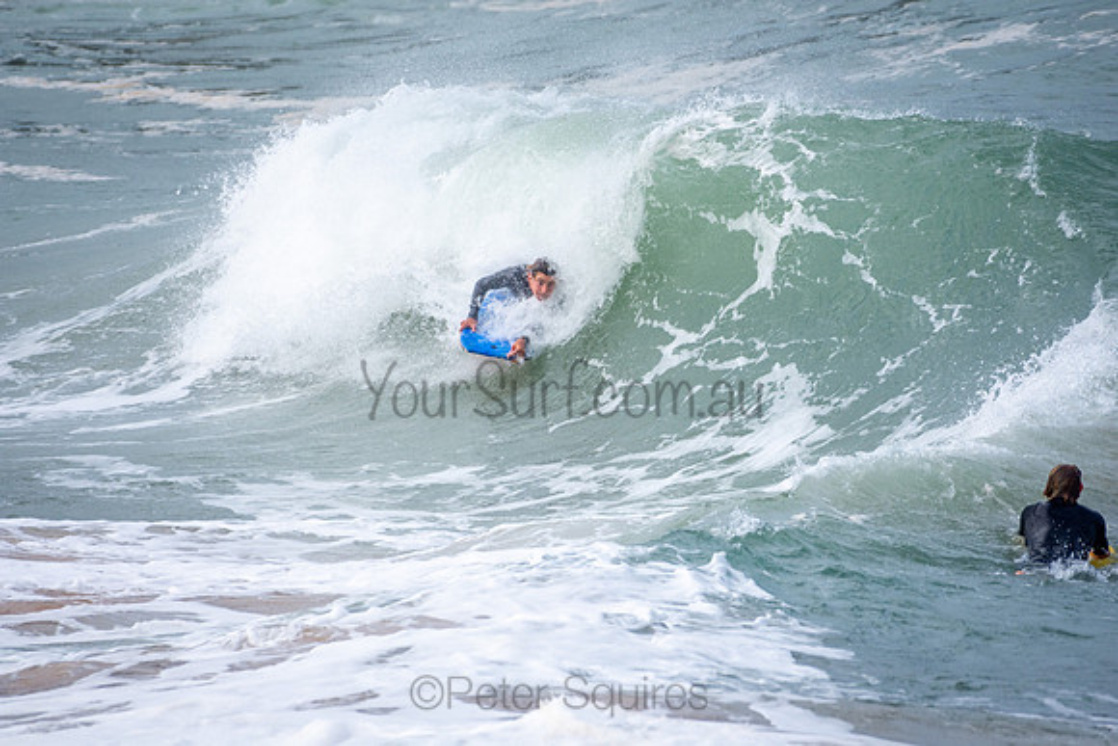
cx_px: 559
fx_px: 23296
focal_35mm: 750
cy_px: 373
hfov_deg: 2.7
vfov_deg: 1.8
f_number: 5.6
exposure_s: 1/1000
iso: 220
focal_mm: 500
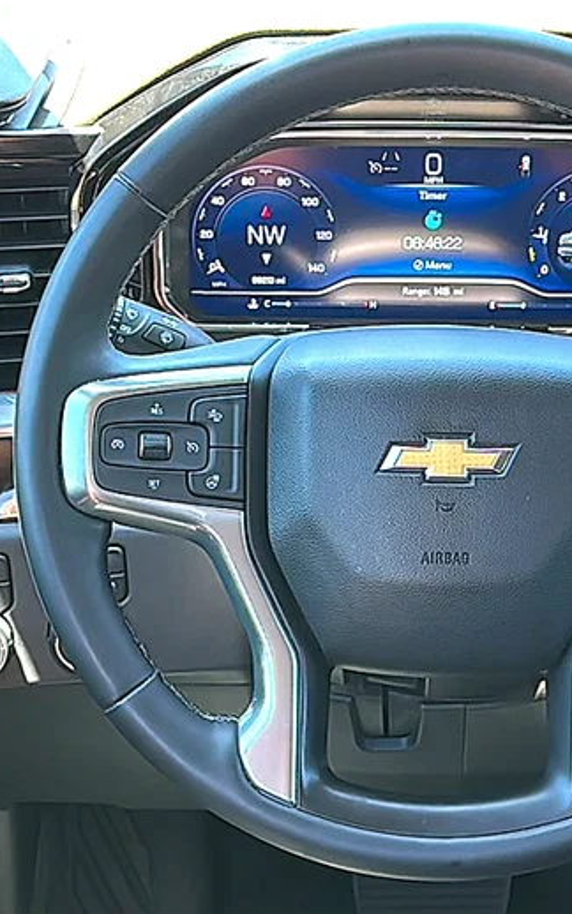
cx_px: 433
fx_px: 1570
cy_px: 453
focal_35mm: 63
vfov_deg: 32.5
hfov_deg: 20.5
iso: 125
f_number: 1.78
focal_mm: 6.86
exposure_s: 1/90
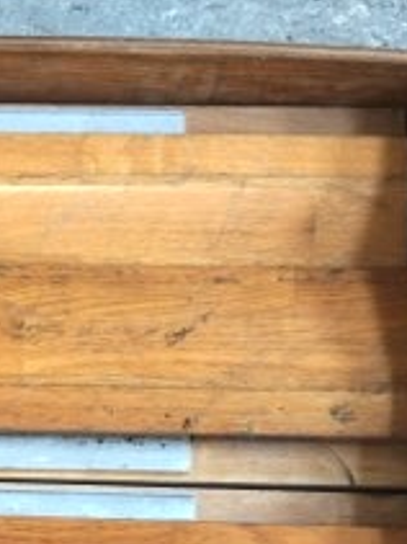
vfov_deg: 14.5
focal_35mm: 134
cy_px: 545
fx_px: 2103
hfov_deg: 10.6
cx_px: -227
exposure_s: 1/40
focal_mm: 16.84
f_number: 2.8
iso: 100
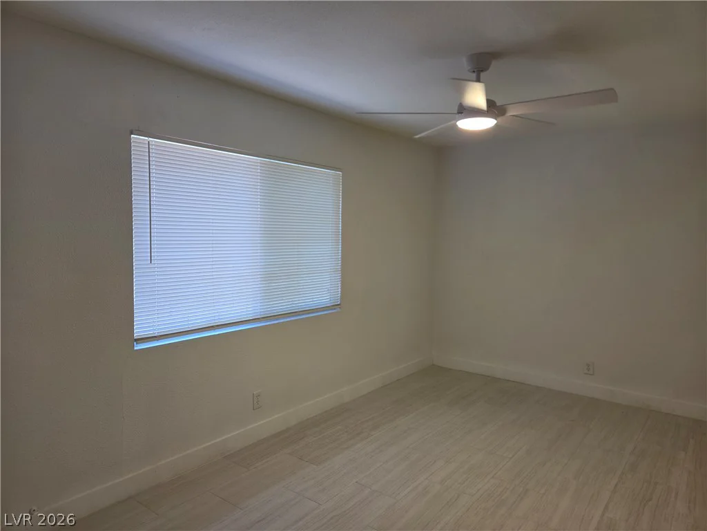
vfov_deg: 58.9
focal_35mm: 23
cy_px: 266
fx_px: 470
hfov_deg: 73.9
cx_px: 354
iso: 125
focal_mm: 5.4
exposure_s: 1/120
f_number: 1.8
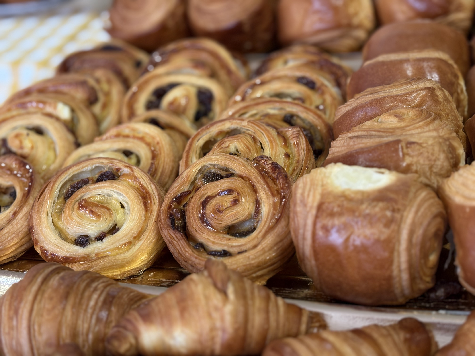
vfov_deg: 28.0
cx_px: 238
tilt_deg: -32.4
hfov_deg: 36.8
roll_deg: +11.1
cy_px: 178
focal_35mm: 52
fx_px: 714
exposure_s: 1/50
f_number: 1.6
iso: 64
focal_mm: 5.96
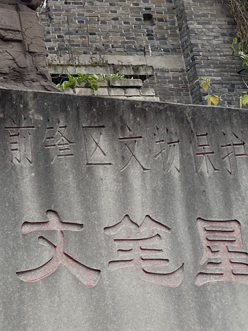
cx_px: -92
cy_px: -111
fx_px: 860
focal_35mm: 90
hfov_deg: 15.5
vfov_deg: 19.8
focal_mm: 4.25
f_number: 1.8
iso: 32
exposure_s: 1/1093
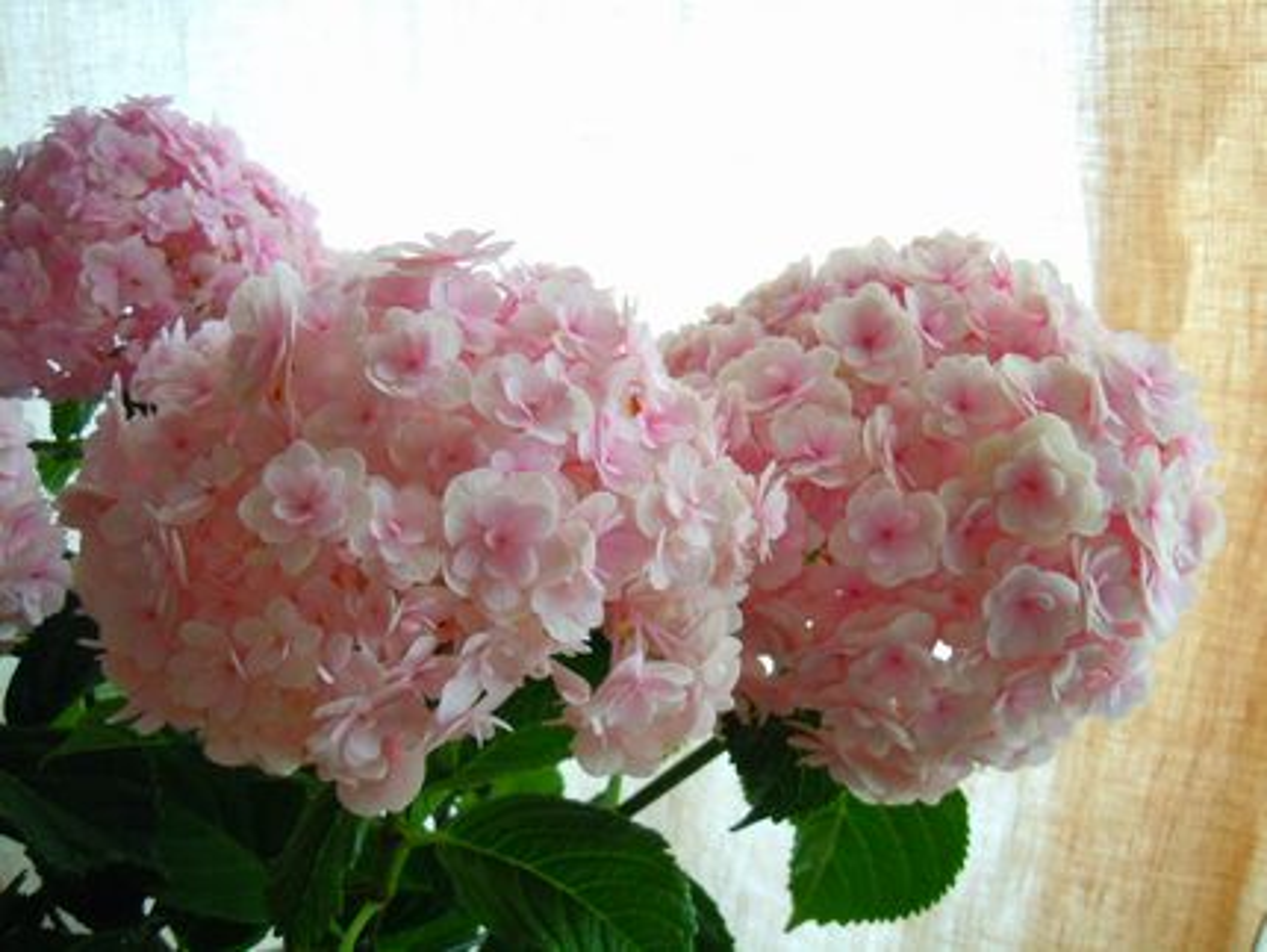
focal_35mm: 39
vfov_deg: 36.9
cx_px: 634
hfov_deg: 47.8
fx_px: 1428
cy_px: 476
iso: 400
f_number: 3.7
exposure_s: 1/20
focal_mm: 7.1
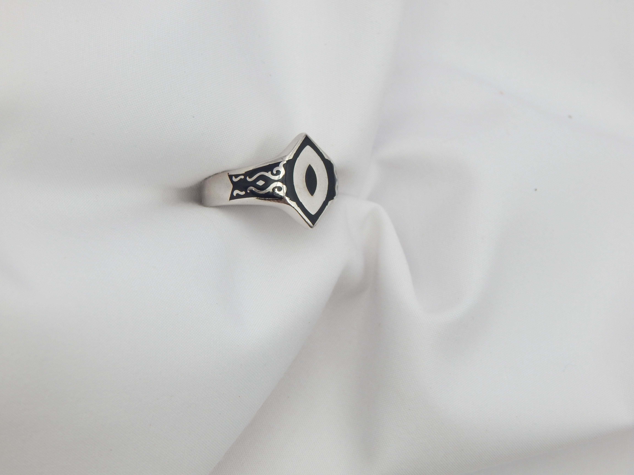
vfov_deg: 14.2
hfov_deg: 18.9
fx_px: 1905
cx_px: 317
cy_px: 238
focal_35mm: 104
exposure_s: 1/80
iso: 125
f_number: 4.5
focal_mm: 18.7
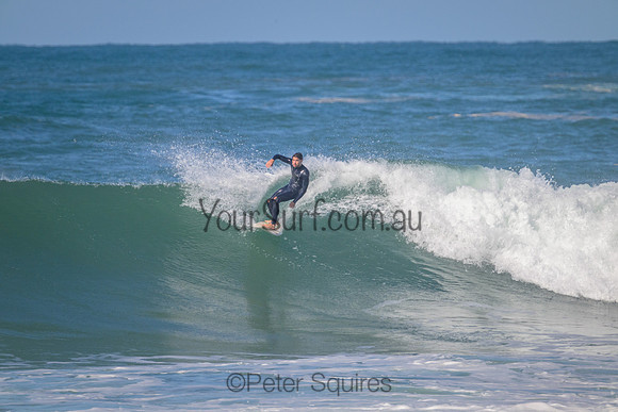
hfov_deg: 2.6
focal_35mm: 800
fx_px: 13736
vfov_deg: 1.7
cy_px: 206
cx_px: 309
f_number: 11
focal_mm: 800
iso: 1000
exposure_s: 1/2000
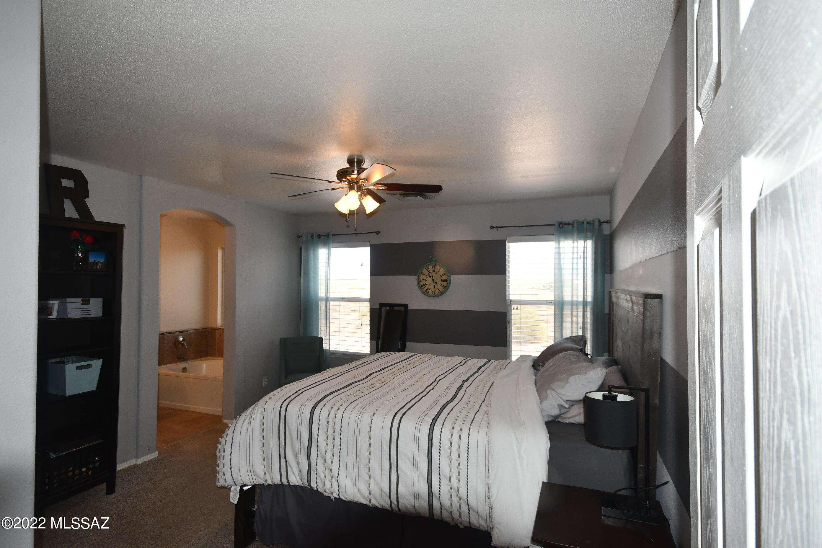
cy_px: 274
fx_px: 434
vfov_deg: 64.6
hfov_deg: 86.9
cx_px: 411
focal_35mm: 19
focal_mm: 13
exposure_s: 1/250
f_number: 7.1
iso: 800
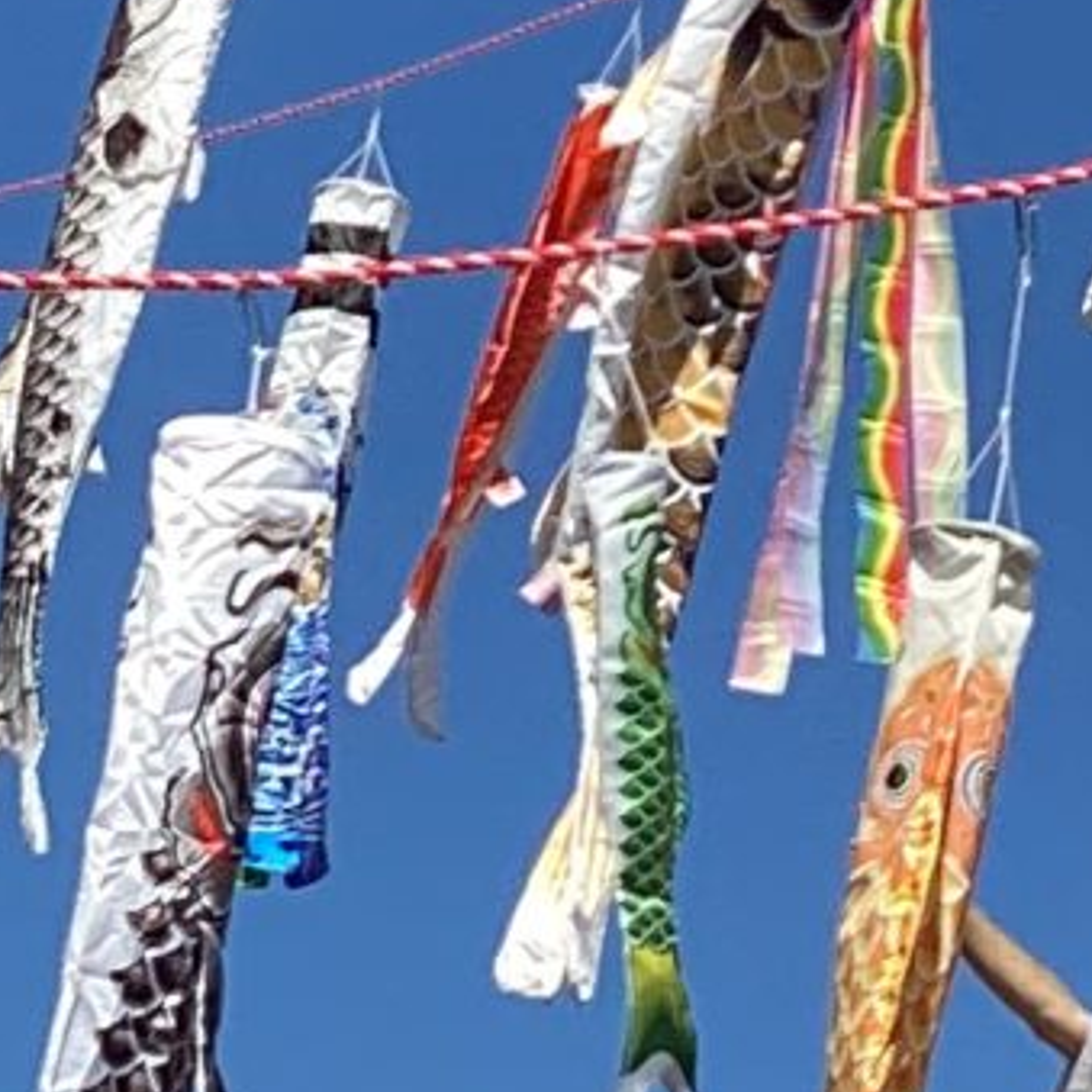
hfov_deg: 8.5
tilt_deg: +23.8
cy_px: -48
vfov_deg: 8.4
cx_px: 541
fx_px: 7388
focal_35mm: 207
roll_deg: -4.3
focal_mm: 3.3
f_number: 2.4
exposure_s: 1/1631
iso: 25
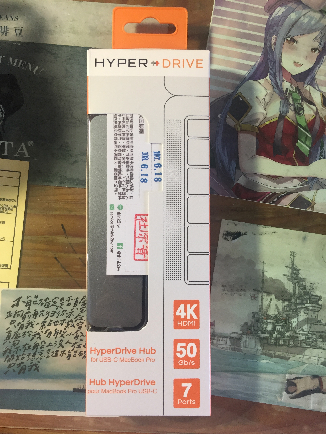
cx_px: 163
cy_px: 217
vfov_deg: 61.7
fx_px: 364
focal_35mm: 29
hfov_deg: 48.2
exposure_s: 1/30
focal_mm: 4.15
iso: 64
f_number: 2.2
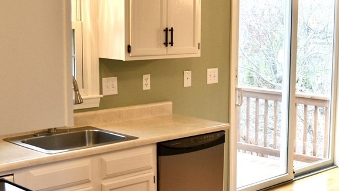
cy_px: 102
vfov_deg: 18.0
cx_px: 260
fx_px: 602
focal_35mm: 67
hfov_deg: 30.8
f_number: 4.5
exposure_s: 1/80
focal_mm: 24
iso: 400
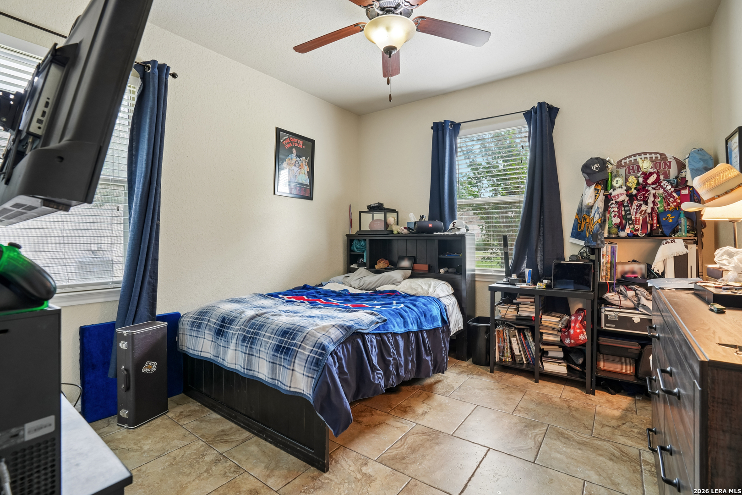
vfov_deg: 73.7
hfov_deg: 96.7
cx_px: 371
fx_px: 330
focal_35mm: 16
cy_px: 248
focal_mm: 16
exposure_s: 1/8
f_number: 8
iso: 400
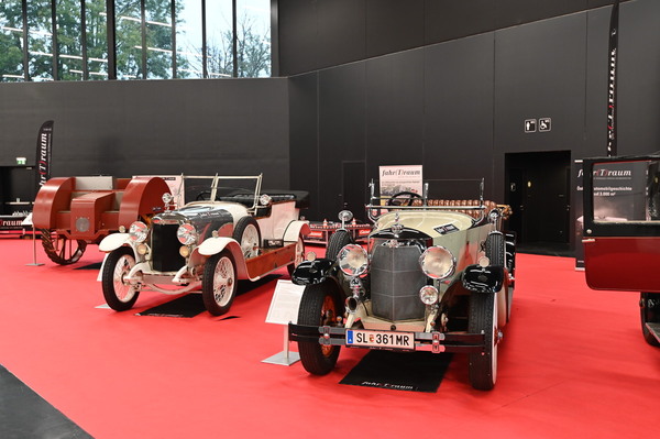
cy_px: 220
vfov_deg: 41.0
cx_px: 330
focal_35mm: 32
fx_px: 586
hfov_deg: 58.8
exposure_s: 1/50
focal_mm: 32
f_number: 5
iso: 1000
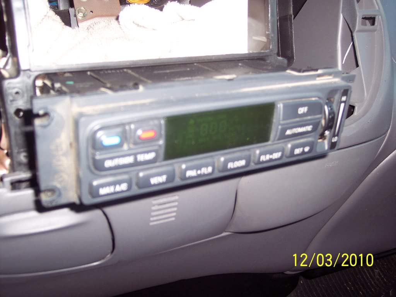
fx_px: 446
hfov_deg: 47.9
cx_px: 198
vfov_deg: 36.8
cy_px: 148
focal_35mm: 39
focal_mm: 8
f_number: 2.8
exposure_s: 1/60
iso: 100
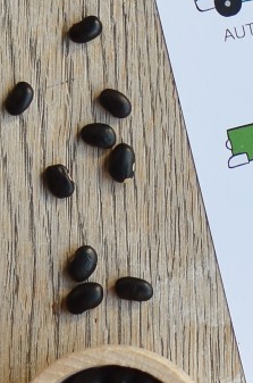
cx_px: 505
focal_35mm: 254
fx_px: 2696
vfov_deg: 8.1
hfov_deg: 5.3
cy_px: 79
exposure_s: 1/100
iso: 100
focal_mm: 35
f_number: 2.5
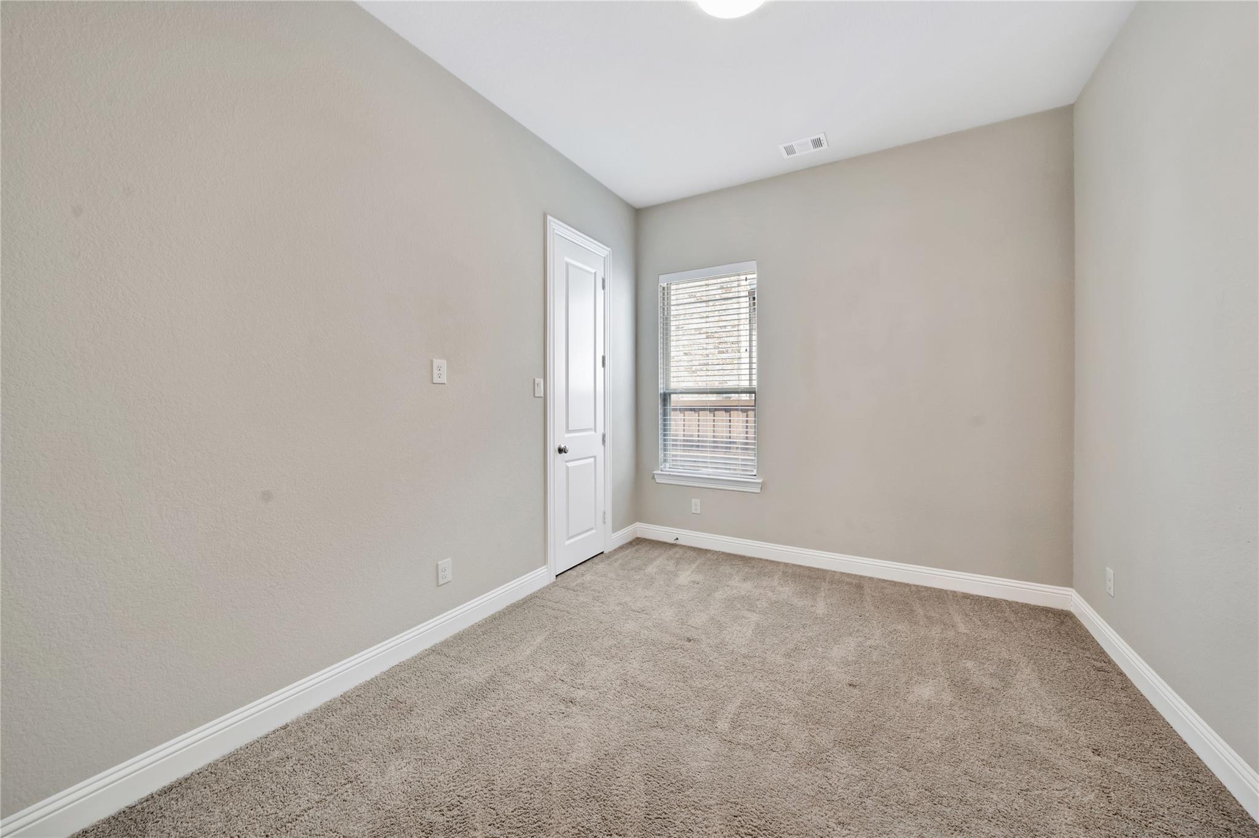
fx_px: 420
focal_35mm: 12
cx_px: 630
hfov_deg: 112.6
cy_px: 419
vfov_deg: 90.0
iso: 250
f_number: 9
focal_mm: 12
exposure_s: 1/4
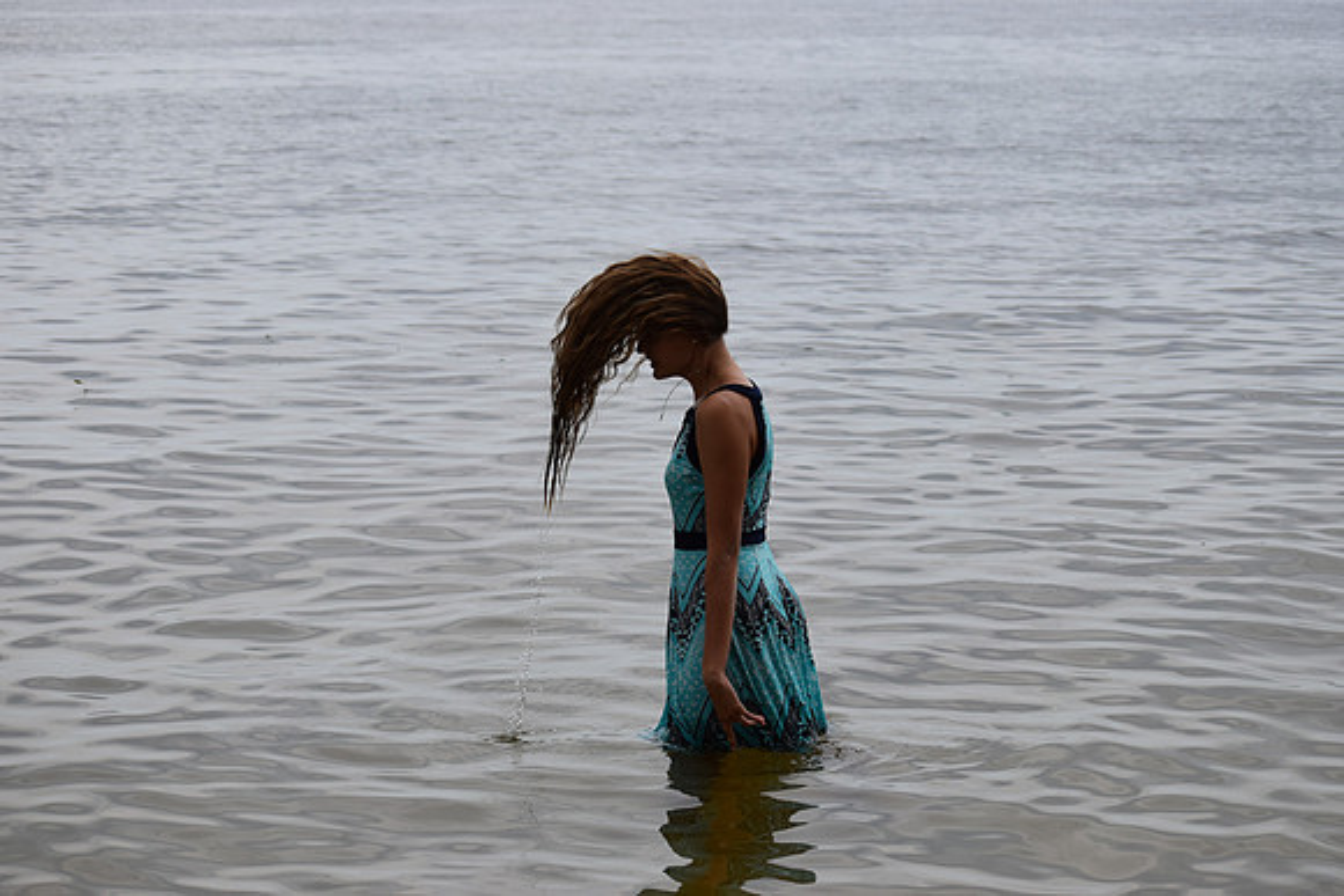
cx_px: 672
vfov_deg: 15.2
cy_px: 448
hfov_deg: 22.6
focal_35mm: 90
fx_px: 3361
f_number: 5
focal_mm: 60
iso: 400
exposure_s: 1/1250
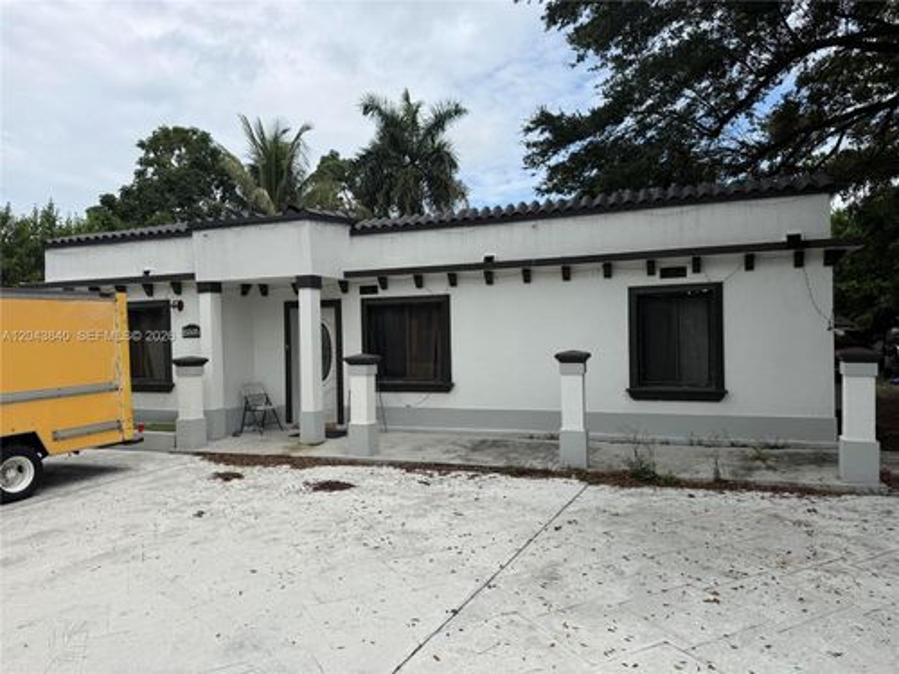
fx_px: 623
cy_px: 337
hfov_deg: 71.6
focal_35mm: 24
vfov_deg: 56.8
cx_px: 450
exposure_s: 1/4975
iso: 80
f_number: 1.78
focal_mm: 6.76
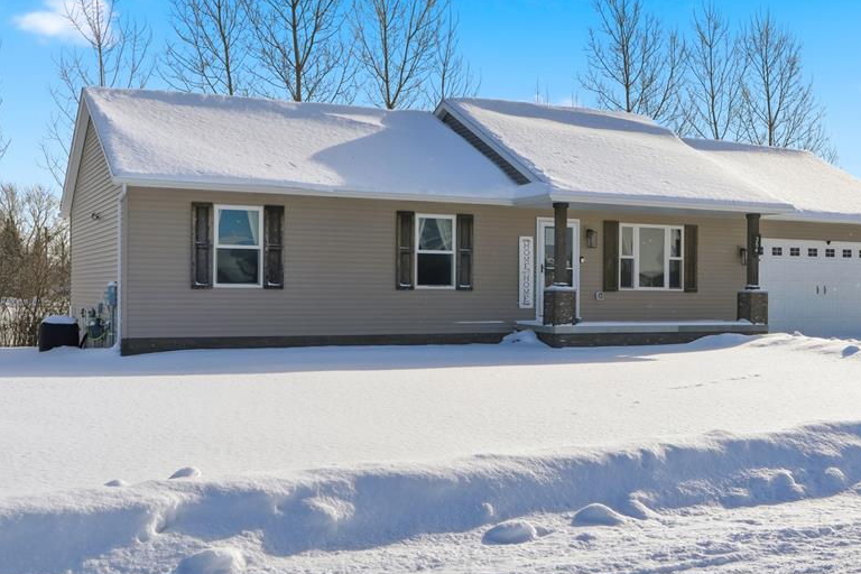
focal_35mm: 44
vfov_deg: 30.5
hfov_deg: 44.3
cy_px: 287
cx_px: 517
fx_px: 1052
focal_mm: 33
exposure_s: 1/8000
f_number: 8
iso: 400
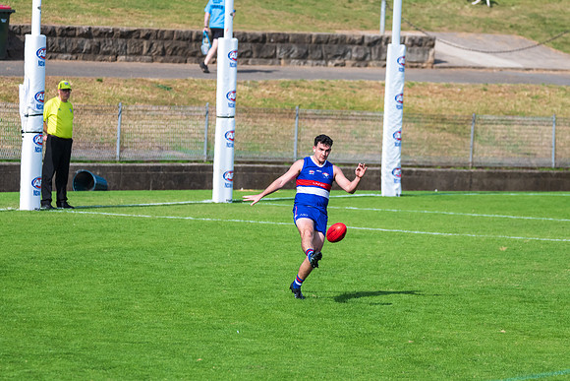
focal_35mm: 355
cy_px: 203
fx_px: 5614
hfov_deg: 5.8
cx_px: 304
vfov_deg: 3.9
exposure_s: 1/2500
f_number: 6.3
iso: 800
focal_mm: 300
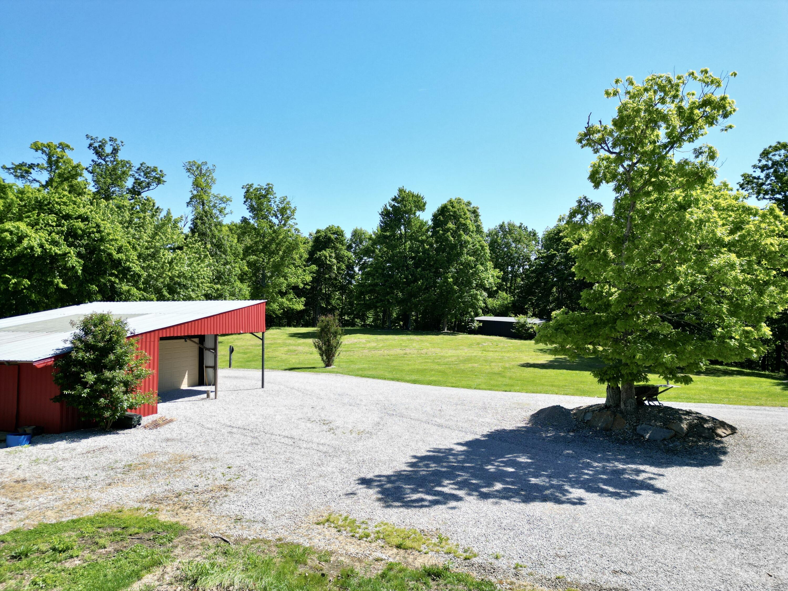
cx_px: 394
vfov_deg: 56.8
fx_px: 546
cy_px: 296
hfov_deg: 71.6
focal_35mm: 24
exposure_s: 1/1500
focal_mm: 6.72
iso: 100
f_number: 1.7
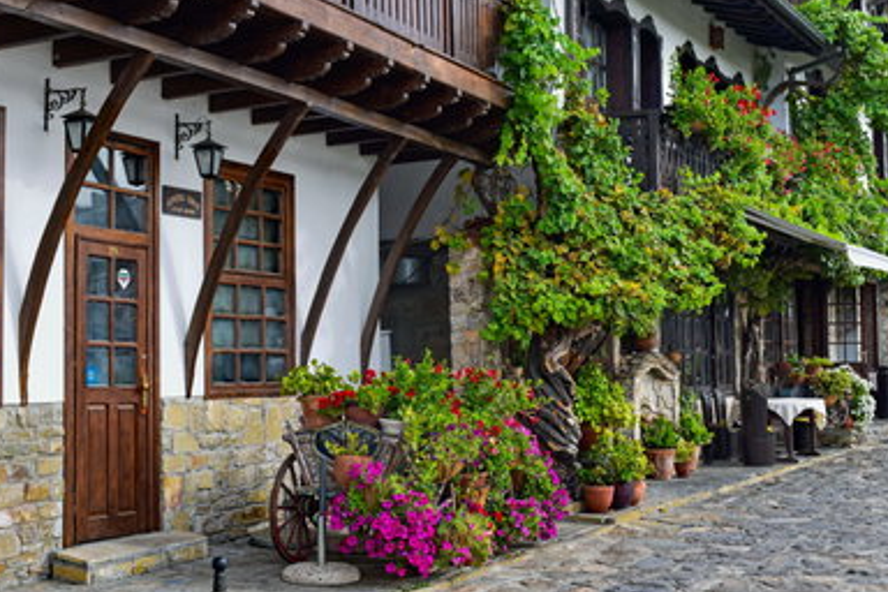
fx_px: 1233
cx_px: 432
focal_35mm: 50
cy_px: 297
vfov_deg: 27.0
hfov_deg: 39.6
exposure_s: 1/160
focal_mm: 32
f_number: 9
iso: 400
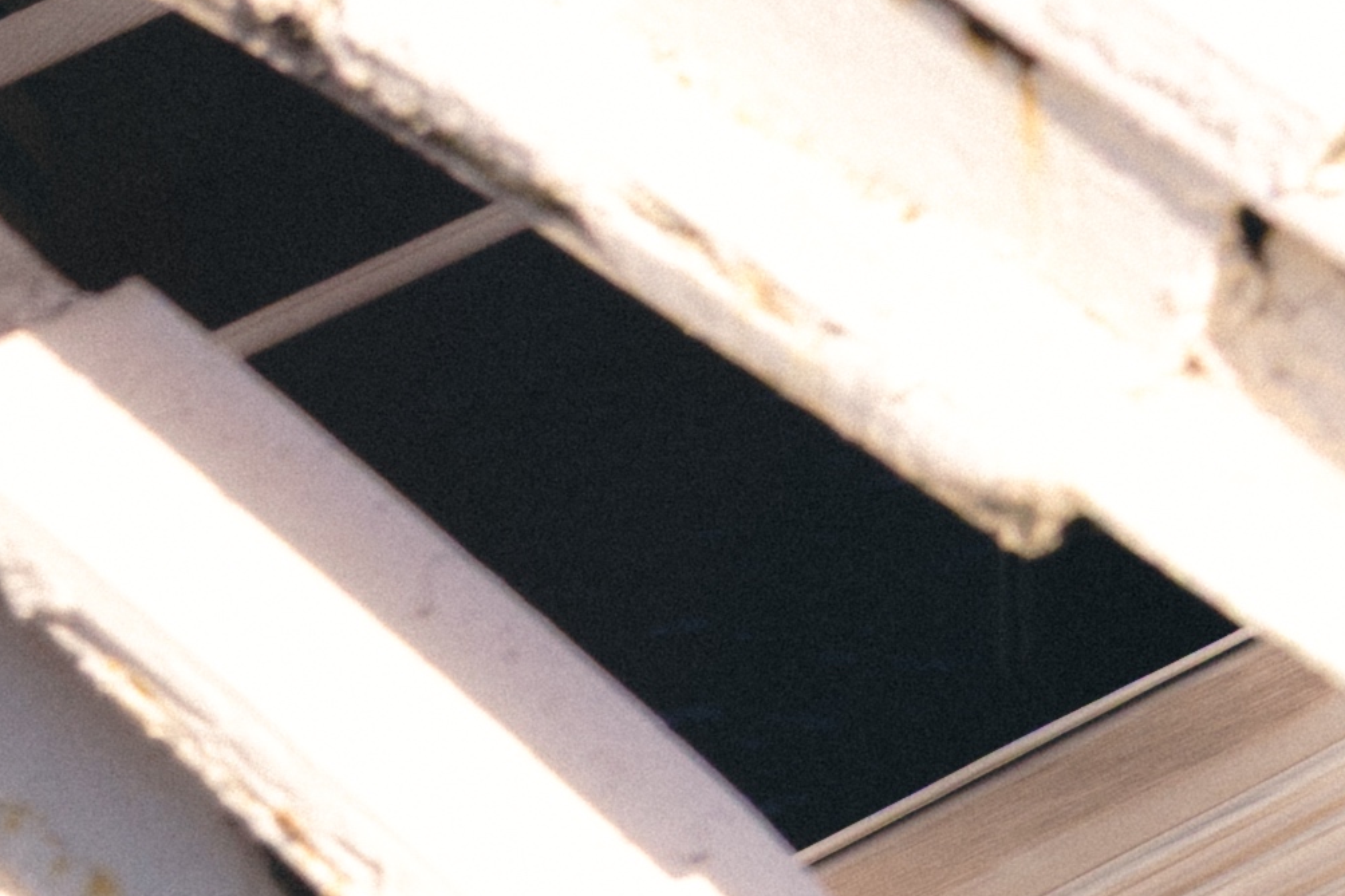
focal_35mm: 538
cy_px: 2091
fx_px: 20096
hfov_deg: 3.7
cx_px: -2398
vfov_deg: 2.5
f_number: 8
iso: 100
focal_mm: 90
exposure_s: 1/200
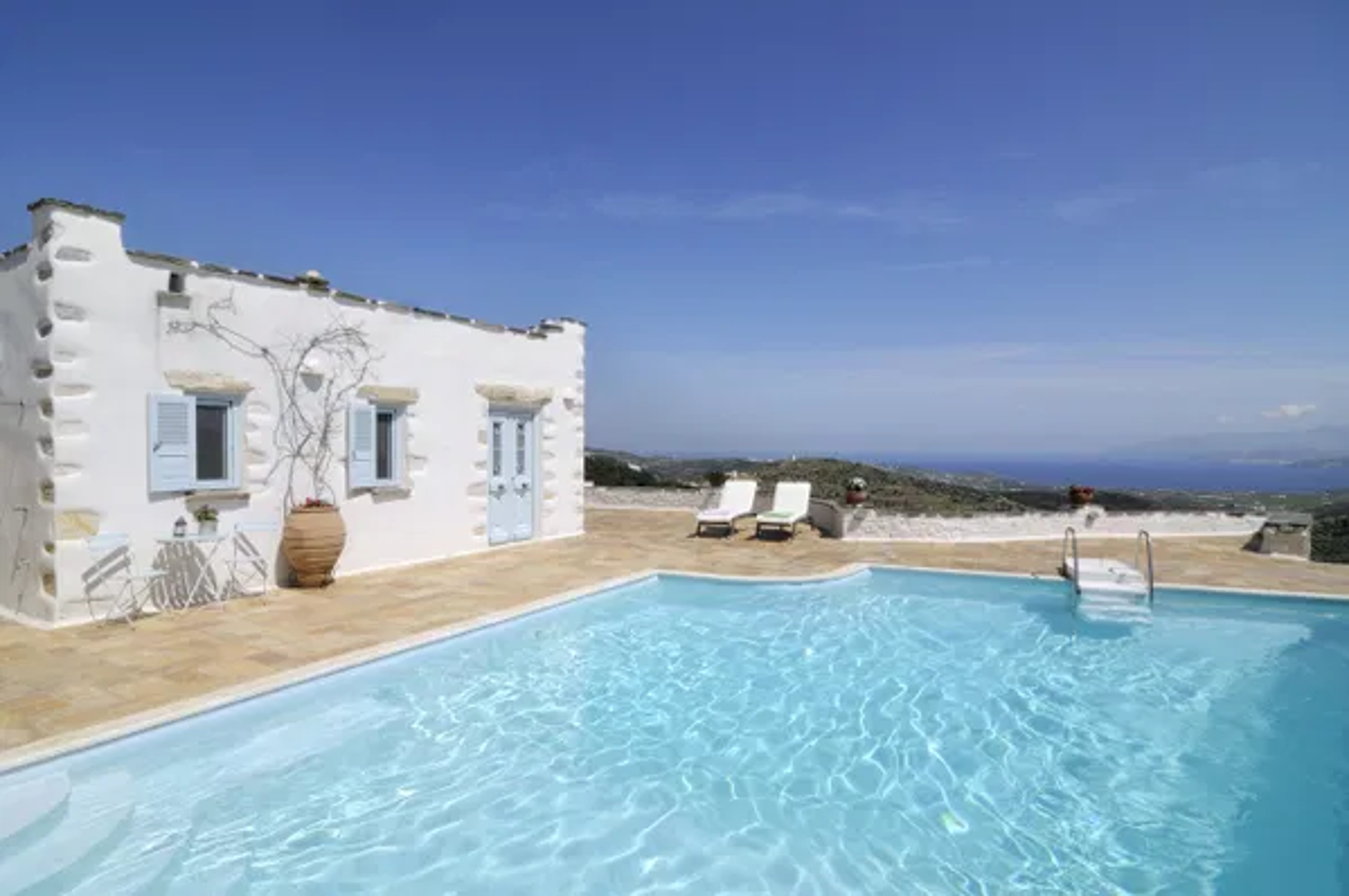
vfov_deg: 69.5
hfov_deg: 92.5
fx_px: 646
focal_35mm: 17
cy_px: 448
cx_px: 674
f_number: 22
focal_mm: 11.5
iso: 200
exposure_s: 1/125
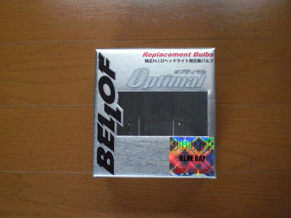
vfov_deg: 37.7
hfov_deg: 49.0
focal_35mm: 38
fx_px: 319
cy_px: 109
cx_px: 146
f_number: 3.1
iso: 400
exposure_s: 1/500
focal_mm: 6.3
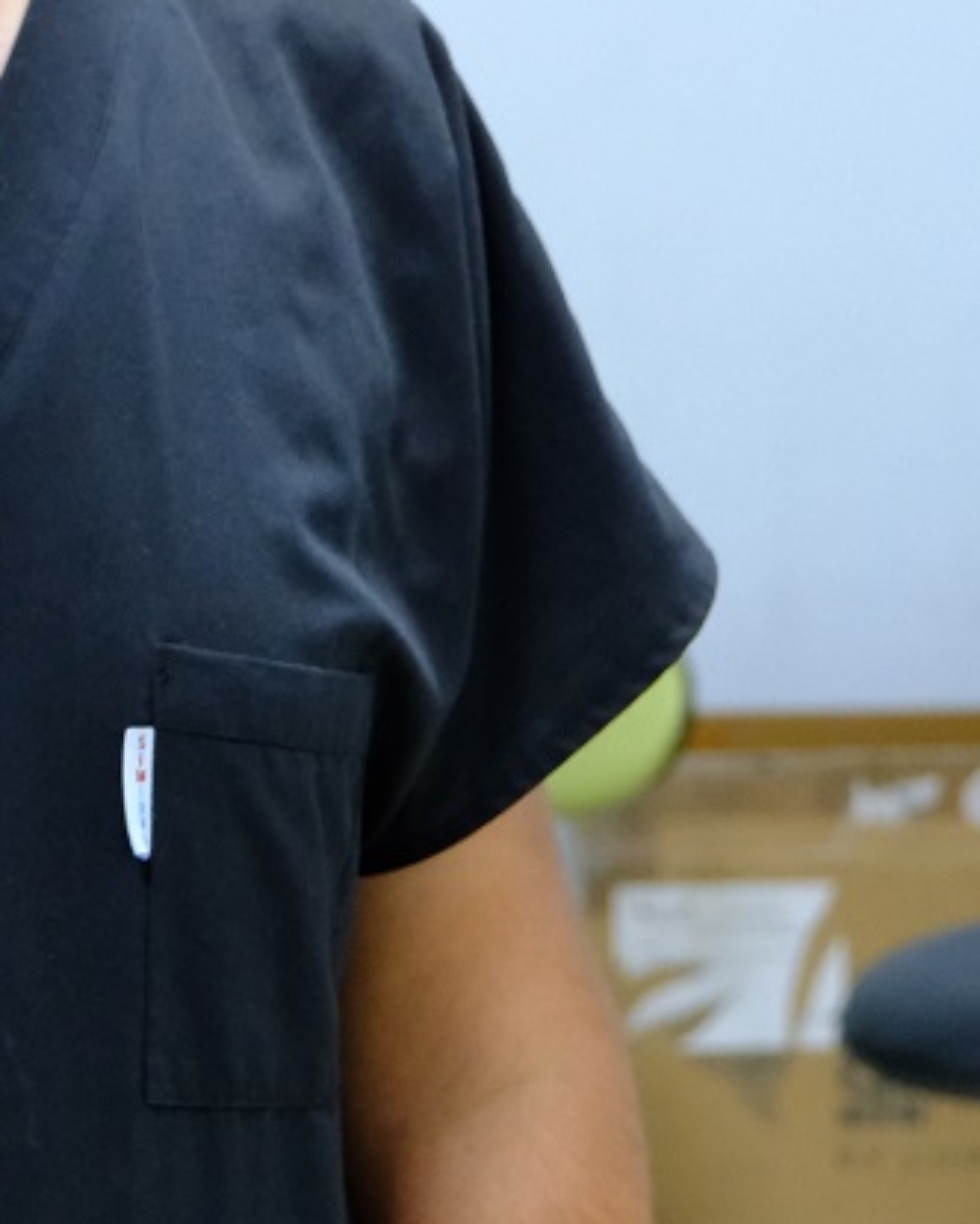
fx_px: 4931
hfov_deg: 11.1
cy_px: -32
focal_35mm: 136
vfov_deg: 13.9
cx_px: -236
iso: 2500
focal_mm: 29.2
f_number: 4
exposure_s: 1/40
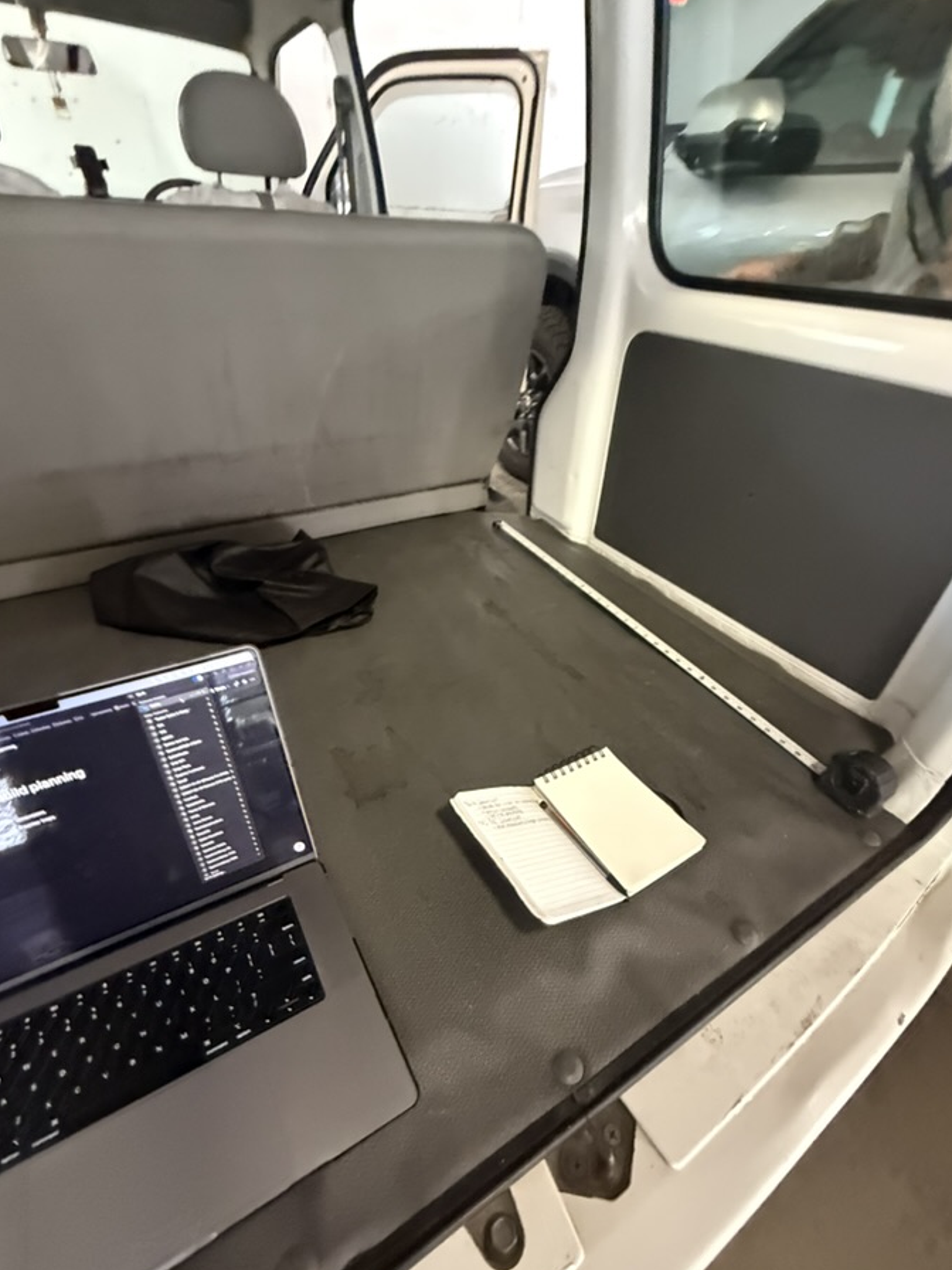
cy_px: 676
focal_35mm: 16
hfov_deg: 78.1
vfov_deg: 94.4
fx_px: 587
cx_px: 484
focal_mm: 2.22
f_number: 2.2
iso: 1250
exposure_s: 1/60
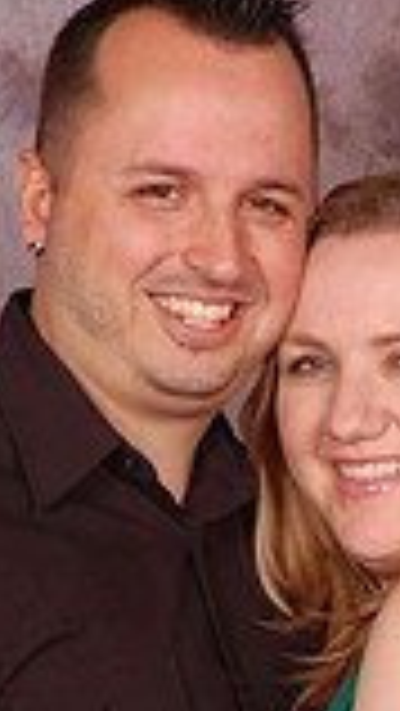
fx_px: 4643
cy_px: 828
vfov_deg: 8.7
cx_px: 218
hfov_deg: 4.9
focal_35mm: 246
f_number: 10
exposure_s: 1/125
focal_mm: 55
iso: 200
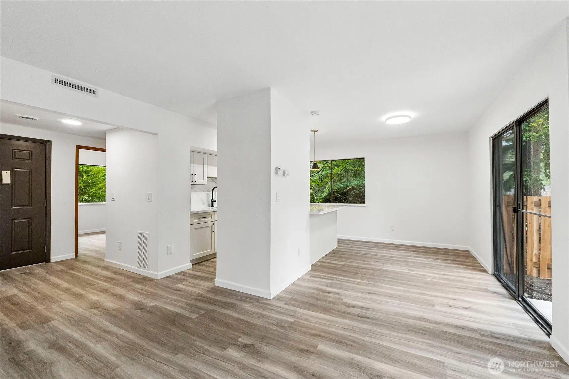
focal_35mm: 15
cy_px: 190
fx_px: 237
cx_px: 284
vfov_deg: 77.3
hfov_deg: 100.4
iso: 1250
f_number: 9
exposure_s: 1/30
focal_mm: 10
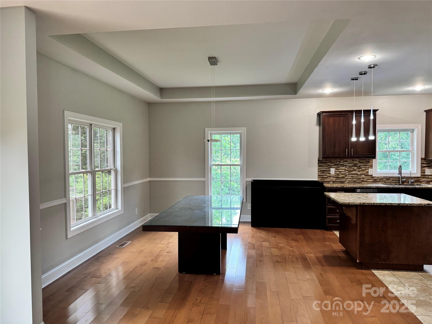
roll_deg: -0.2
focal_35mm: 24
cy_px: 162
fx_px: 300
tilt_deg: -2.3
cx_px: 216
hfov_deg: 71.6
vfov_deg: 56.8
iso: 200
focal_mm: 6.76
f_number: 1.78
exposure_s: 1/120
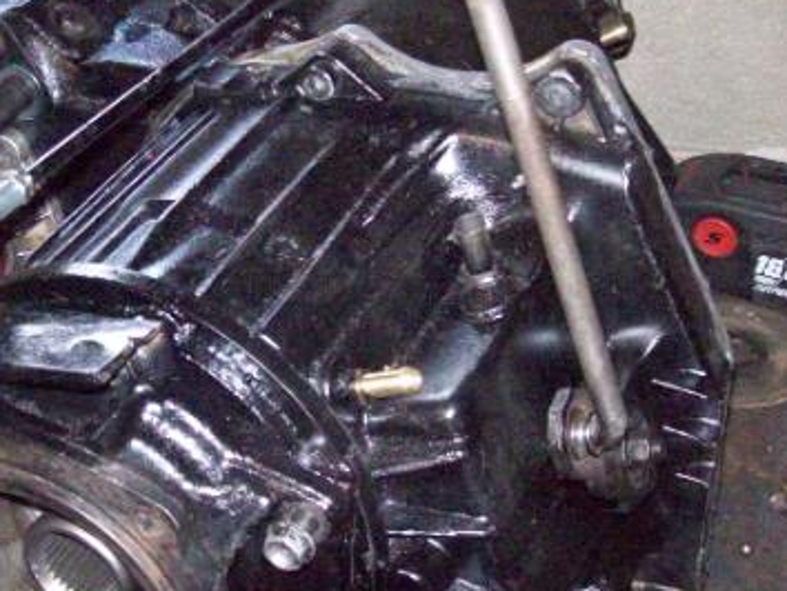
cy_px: 258
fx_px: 1479
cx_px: 211
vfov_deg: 22.6
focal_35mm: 65
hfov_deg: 29.4
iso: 800
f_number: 2.7
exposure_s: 1/128
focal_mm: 6
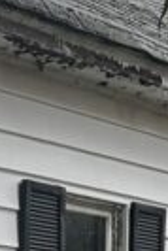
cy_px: 419
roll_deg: +0.4
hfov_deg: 6.2
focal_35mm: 208
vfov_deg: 9.5
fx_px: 1452
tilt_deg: +0.9
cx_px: -281
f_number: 1.5
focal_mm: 5.7
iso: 50
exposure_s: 1/404
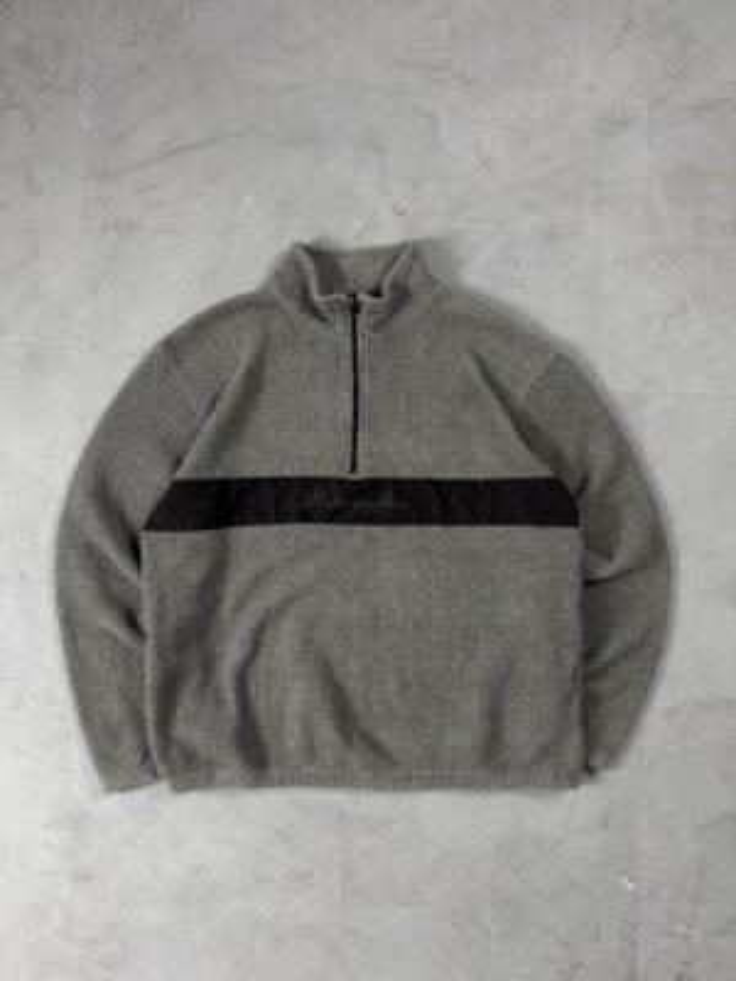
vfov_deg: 71.6
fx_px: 680
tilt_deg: -83.0
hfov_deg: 56.8
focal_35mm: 24
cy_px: 490
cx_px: 368
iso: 160
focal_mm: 6.76
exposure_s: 1/60
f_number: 1.78
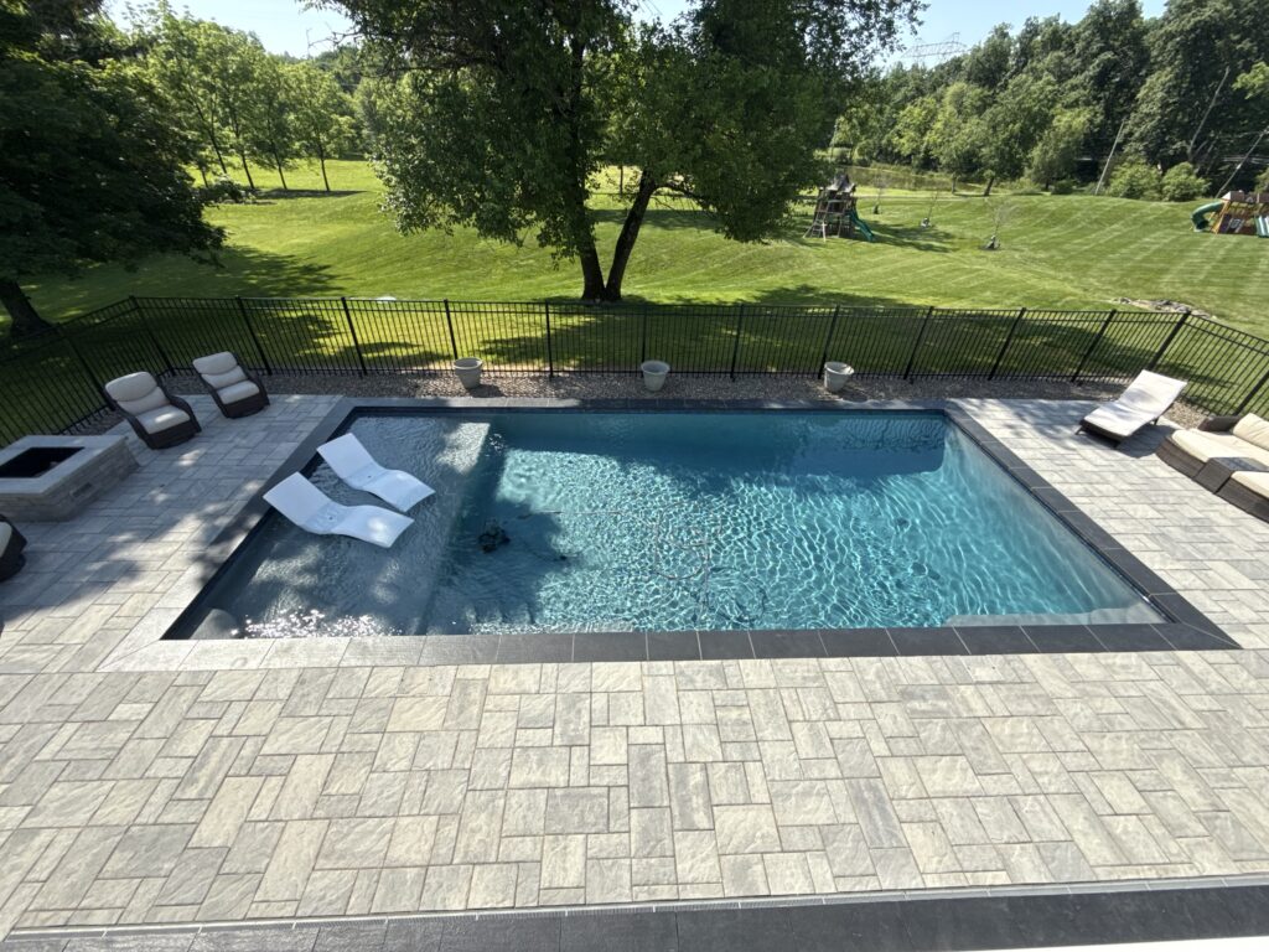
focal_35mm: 14
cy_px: 476
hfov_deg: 102.1
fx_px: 513
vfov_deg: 85.7
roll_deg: -1.6
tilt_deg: -35.6
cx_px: 634
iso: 50
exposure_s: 1/1235
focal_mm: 2.22
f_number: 2.2
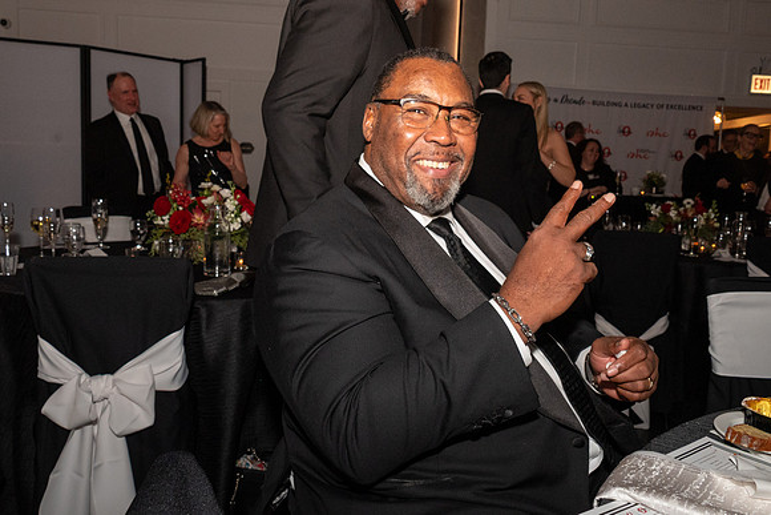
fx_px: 664
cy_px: 258
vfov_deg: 42.3
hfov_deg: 60.3
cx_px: 386
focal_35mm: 31
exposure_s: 1/100
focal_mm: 21
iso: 2000
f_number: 9
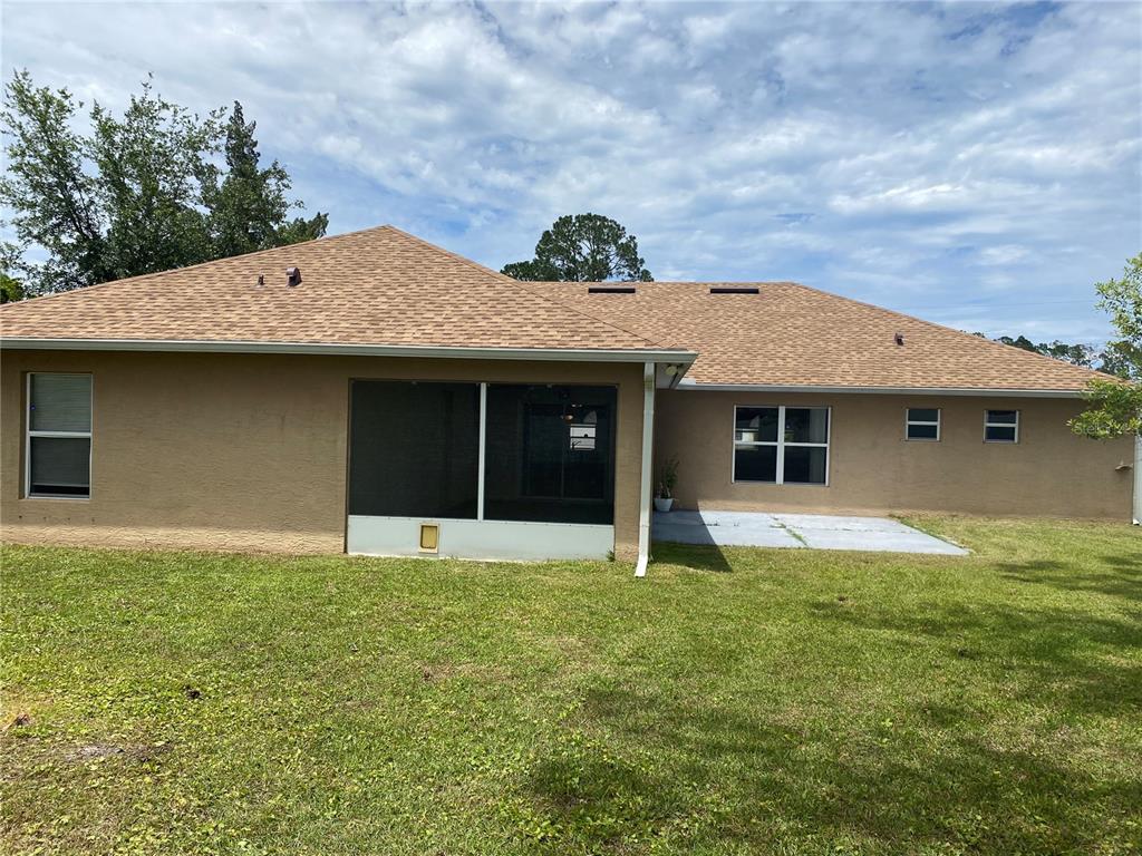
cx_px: 571
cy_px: 428
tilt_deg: -0.9
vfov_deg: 53.1
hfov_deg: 67.3
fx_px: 858
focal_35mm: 26
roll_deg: -2.0
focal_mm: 4.25
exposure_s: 1/4444
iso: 32
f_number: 1.8
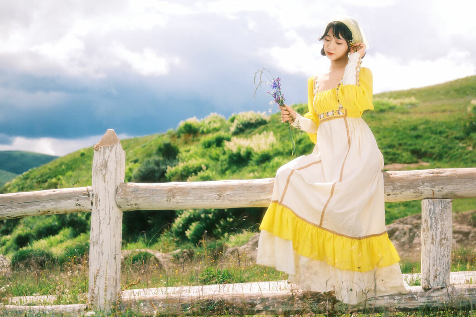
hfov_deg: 27.0
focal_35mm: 75
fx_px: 992
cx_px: 238
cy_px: 158
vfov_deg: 18.2
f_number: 2.8
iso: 250
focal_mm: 50
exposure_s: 1/2000
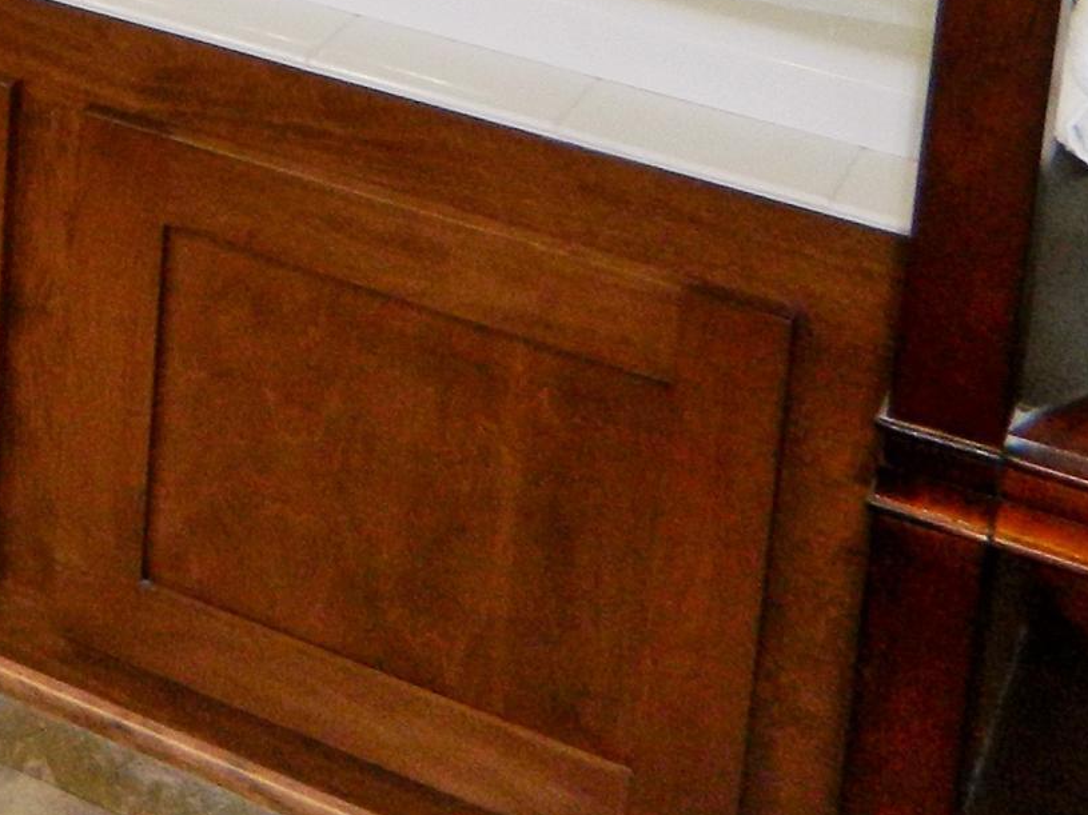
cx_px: -728
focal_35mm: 92
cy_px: -632
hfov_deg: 18.0
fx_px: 2891
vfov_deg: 14.3
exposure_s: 1/30
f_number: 3.1
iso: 200
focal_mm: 4.5
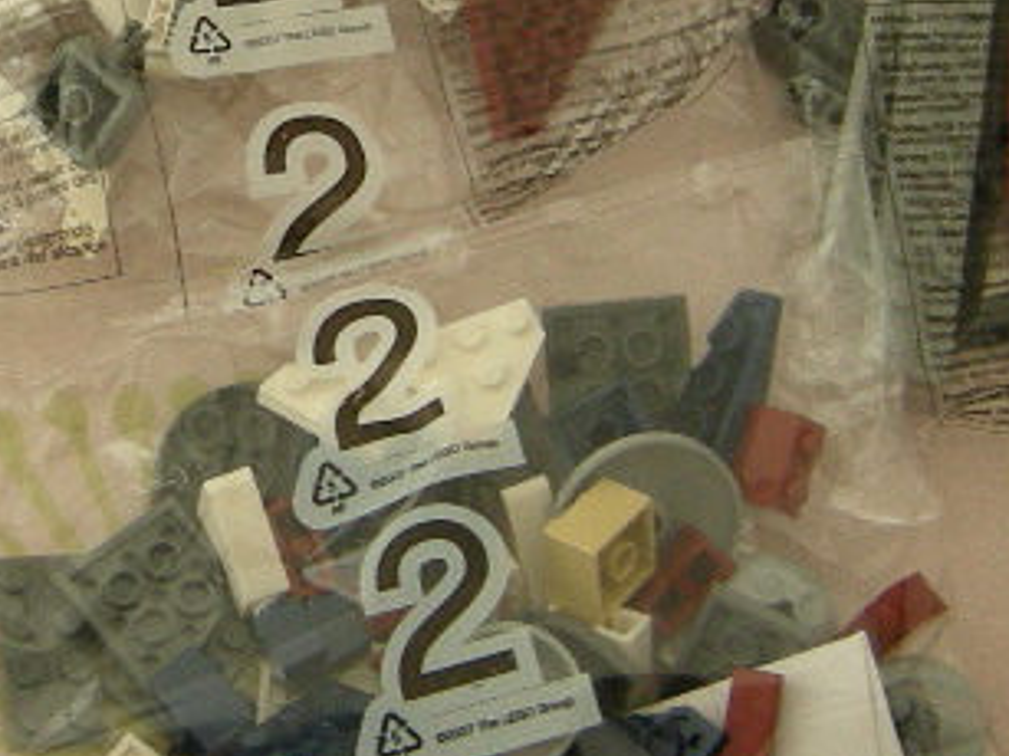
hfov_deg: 13.1
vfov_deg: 9.8
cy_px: 16
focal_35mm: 150
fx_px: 4371
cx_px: 154
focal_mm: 7.5
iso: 127
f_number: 2.7
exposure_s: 1/59.7
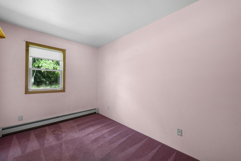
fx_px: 87
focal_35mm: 13
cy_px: 80
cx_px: 120
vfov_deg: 85.5
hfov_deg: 108.3
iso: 2000
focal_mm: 13
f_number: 9
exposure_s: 1.6
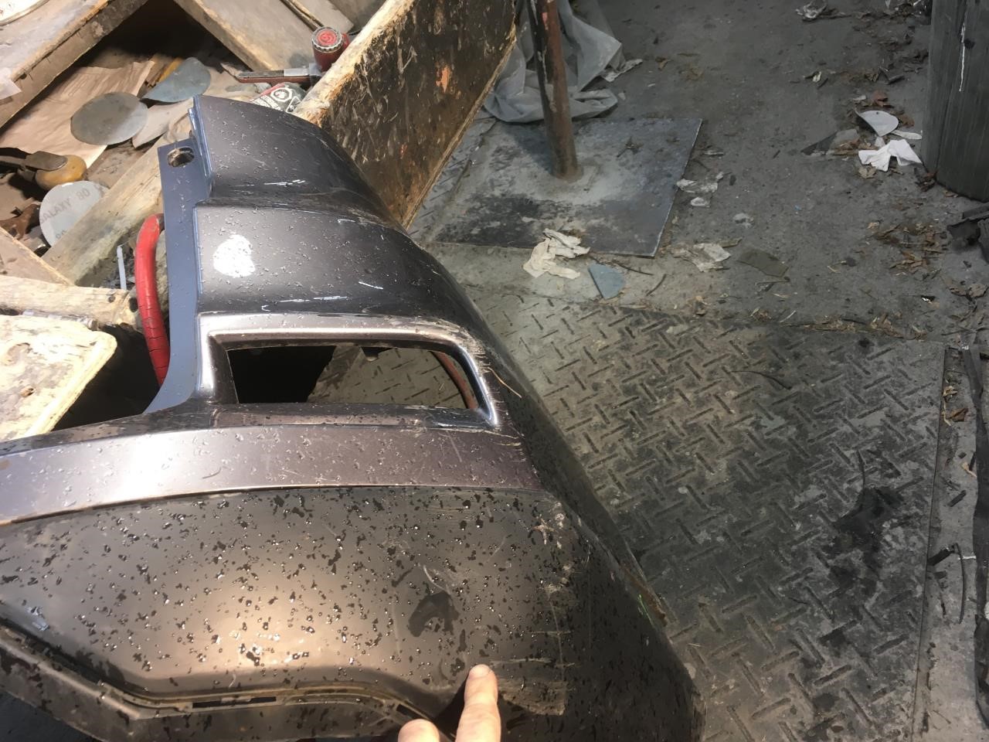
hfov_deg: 61.7
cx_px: 494
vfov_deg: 48.2
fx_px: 829
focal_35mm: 29
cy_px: 371
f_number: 2.2
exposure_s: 1/30
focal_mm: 4.15
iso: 50
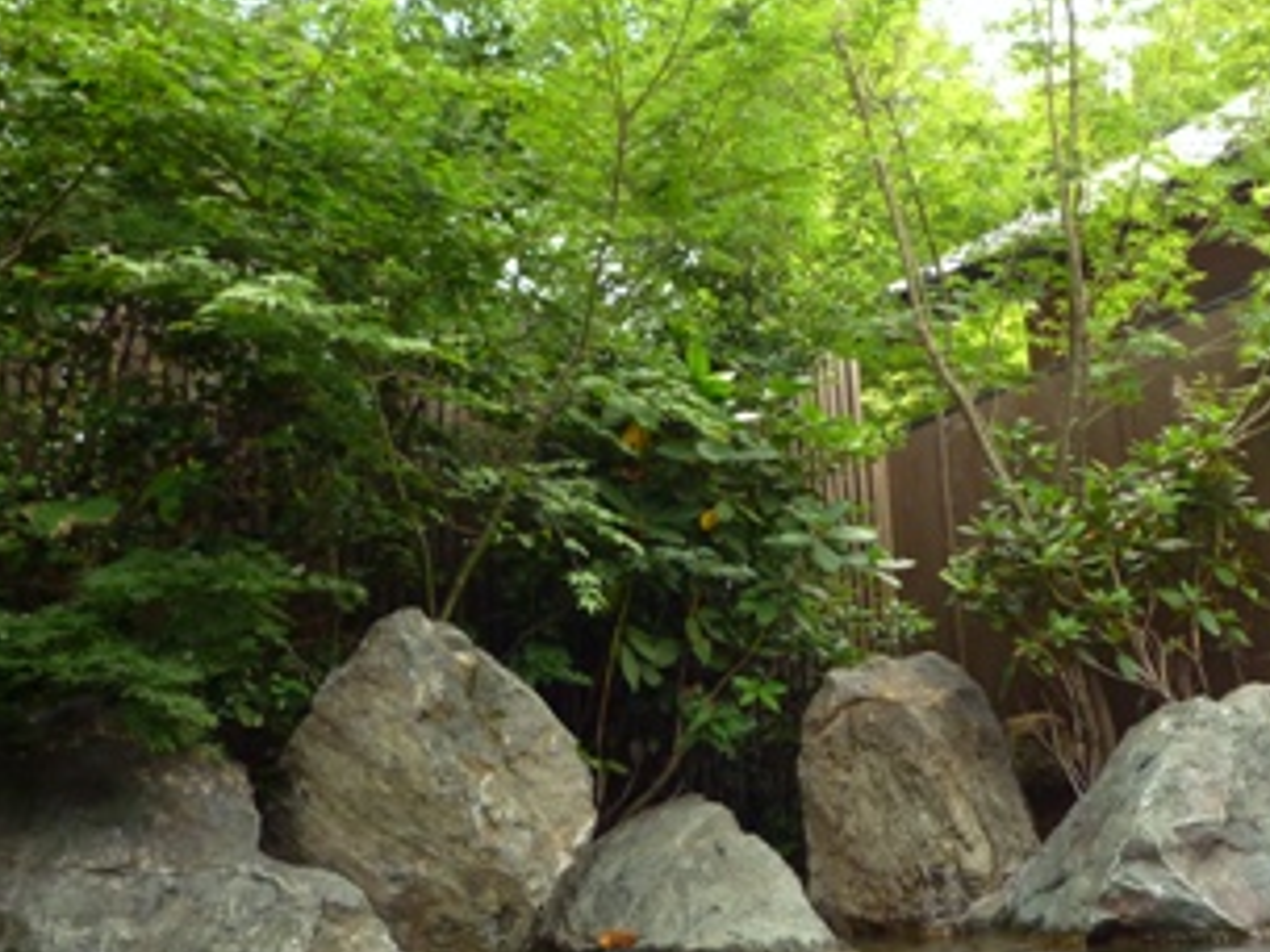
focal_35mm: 37
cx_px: 798
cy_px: 493
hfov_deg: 49.6
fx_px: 1357
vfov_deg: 38.7
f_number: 2.8
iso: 200
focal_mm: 4.4
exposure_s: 1/160
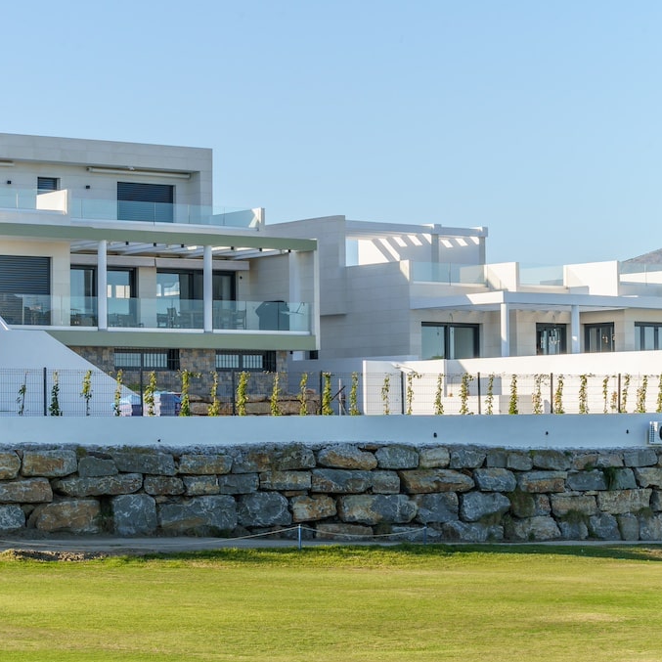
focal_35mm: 90
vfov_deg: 19.3
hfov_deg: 19.3
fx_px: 1947
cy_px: 330
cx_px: 352
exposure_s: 1/640
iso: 250
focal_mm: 70
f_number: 13
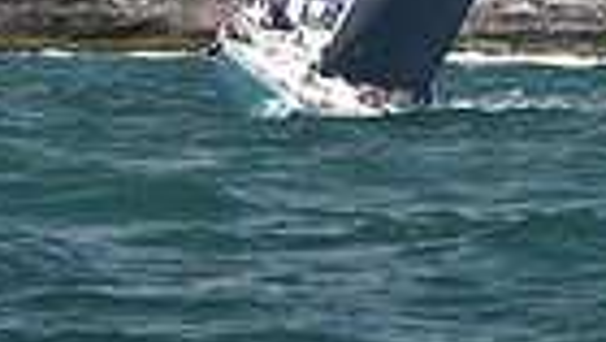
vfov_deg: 2.1
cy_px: -788
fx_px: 9440
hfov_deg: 3.7
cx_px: 396
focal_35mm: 587
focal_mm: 135
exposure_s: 1/1000
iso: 200
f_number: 4
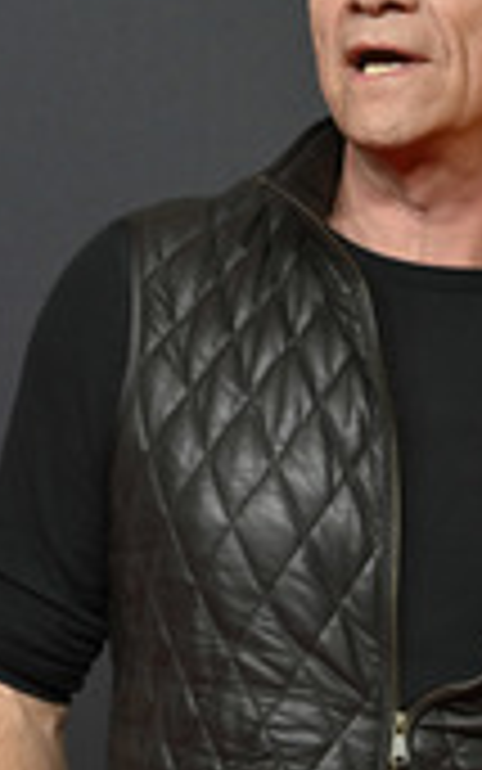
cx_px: 691
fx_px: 3948
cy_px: 369
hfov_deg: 6.9
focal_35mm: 188
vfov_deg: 11.1
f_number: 5
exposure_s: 1/200
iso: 1000
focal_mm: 70
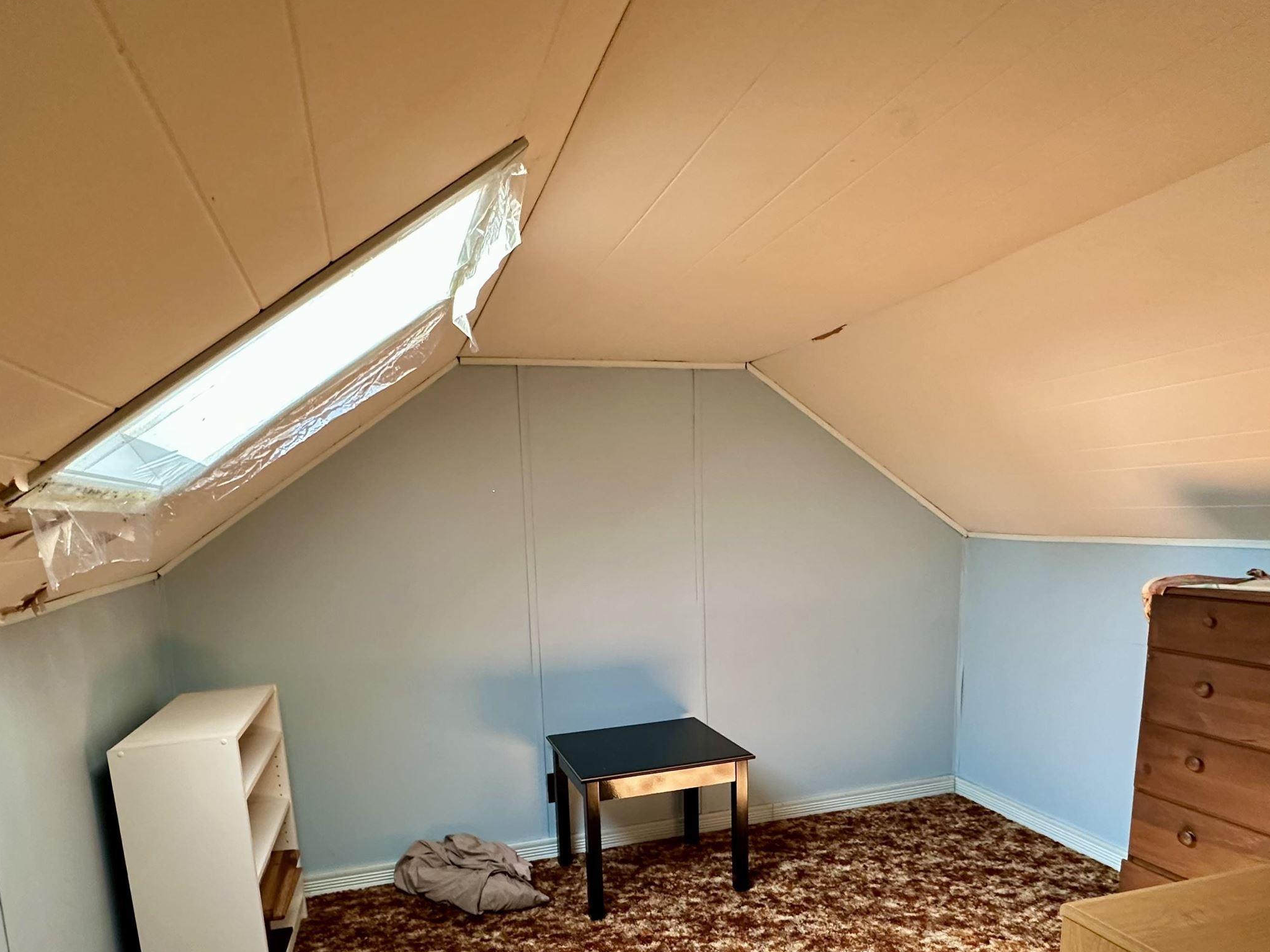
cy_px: 631
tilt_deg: -9.1
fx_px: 770
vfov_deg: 62.0
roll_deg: +1.5
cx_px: 583
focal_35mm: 21
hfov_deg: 78.8
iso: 320
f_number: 2.2
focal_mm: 2.22
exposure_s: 1/120
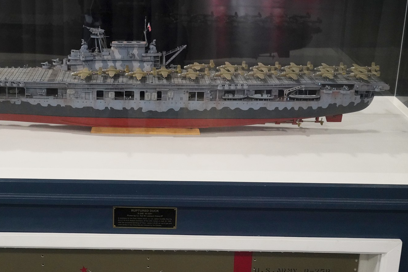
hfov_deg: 33.0
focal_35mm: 60
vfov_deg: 22.5
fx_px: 680
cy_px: 84
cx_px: 126
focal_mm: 40
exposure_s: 1/80
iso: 6400
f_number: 5
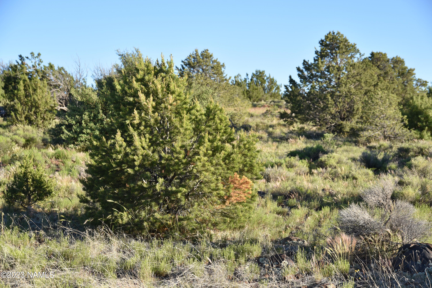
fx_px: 900
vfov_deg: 18.2
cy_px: 144
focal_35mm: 75
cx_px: 216
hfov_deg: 27.0
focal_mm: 75
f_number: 8
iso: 280
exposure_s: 1/250
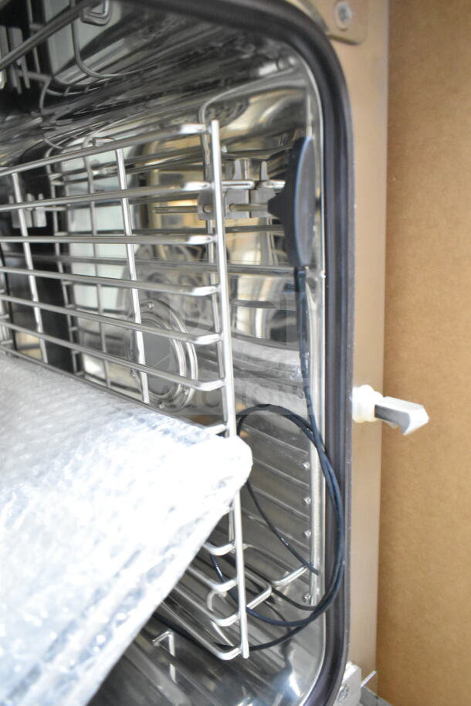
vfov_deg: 67.4
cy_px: 353
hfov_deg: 48.0
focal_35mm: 27
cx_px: 236
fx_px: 529
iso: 7200
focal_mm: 18
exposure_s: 1/30
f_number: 3.5
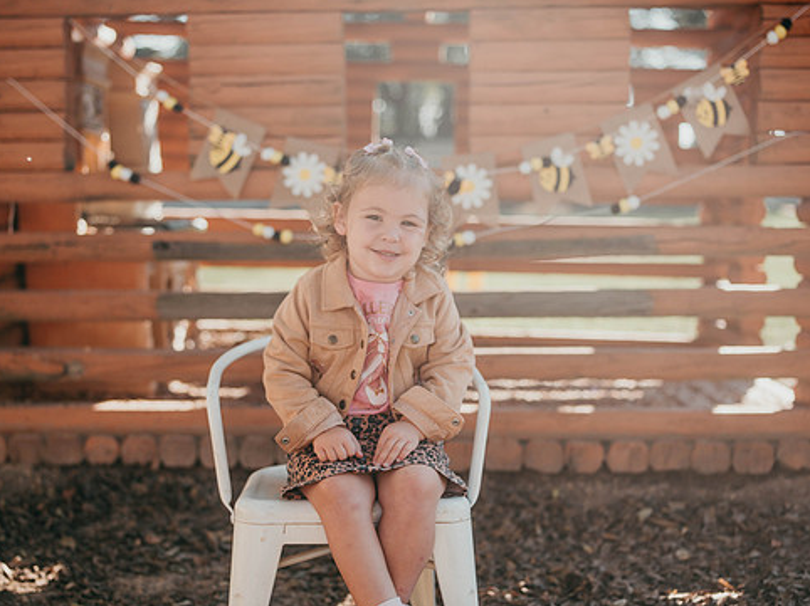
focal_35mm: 49
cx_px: 369
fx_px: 1146
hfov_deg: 38.9
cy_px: 343
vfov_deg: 29.6
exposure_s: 1/1600
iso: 64
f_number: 1.6
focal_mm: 35
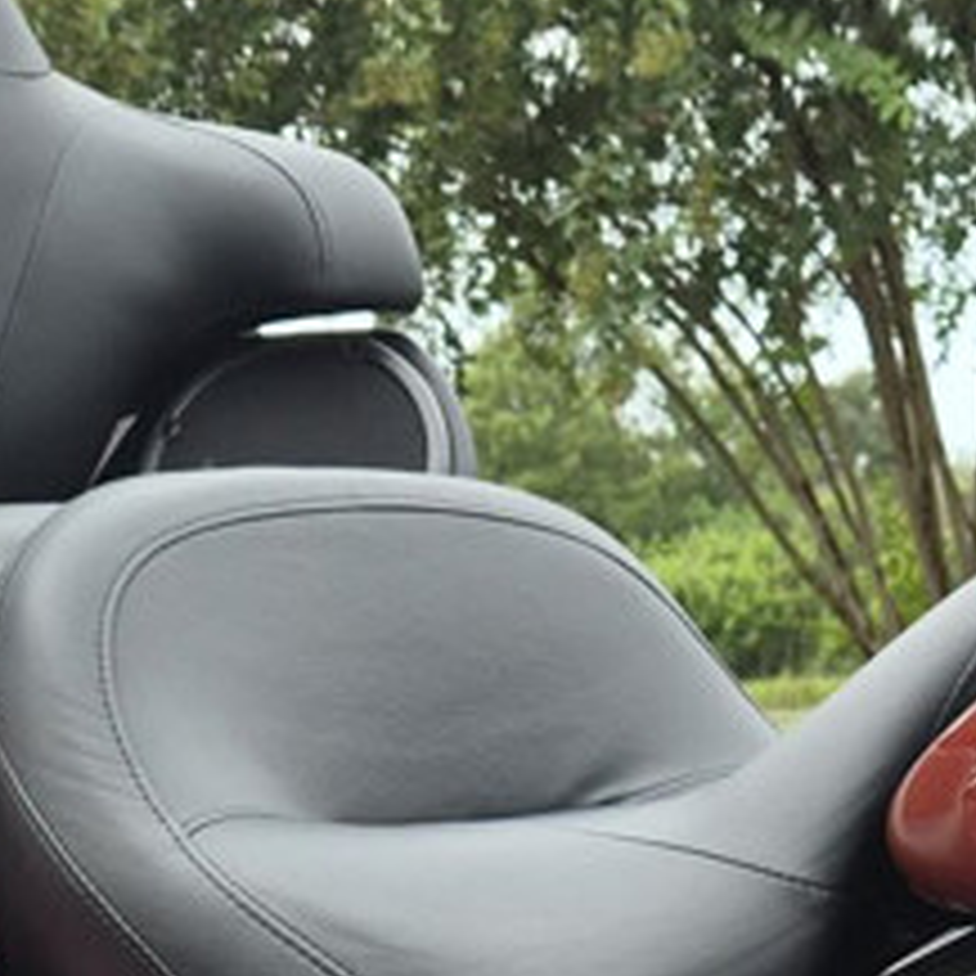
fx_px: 3190
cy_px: 1628
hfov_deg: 17.4
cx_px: 537
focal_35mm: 100
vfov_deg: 15.5
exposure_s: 1/2288
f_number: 1.8
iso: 80
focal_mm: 5.4
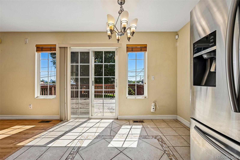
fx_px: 93
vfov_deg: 81.2
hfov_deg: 104.3
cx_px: 120
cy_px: 80
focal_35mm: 14
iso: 64
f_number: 10
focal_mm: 14
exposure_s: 1/40
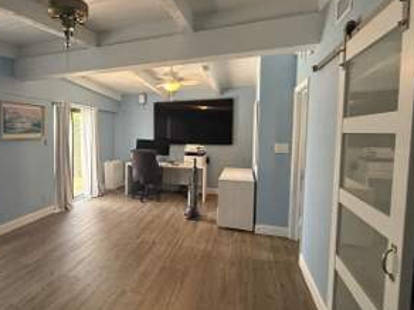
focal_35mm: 23
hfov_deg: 70.2
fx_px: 275
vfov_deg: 58.9
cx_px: 116
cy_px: 151
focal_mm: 2.22
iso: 400
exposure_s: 1/63
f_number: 2.2
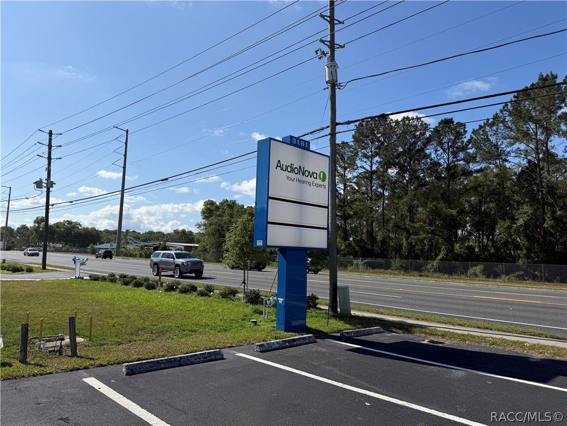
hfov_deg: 71.6
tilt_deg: +6.6
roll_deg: -1.0
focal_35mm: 24
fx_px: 393
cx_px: 284
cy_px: 213
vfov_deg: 56.8
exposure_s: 1/7353
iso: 80
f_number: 1.78
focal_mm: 6.76
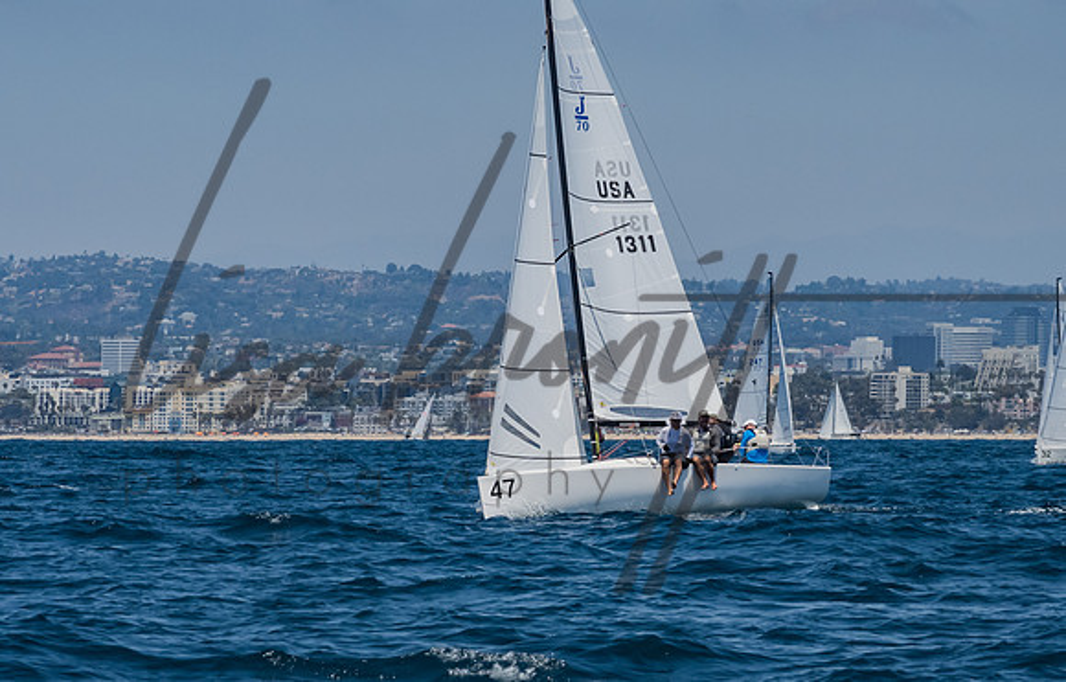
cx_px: 467
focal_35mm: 239
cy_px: 399
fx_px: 6987
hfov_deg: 8.7
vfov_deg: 5.6
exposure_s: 1/1600
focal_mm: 140
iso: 640
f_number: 14
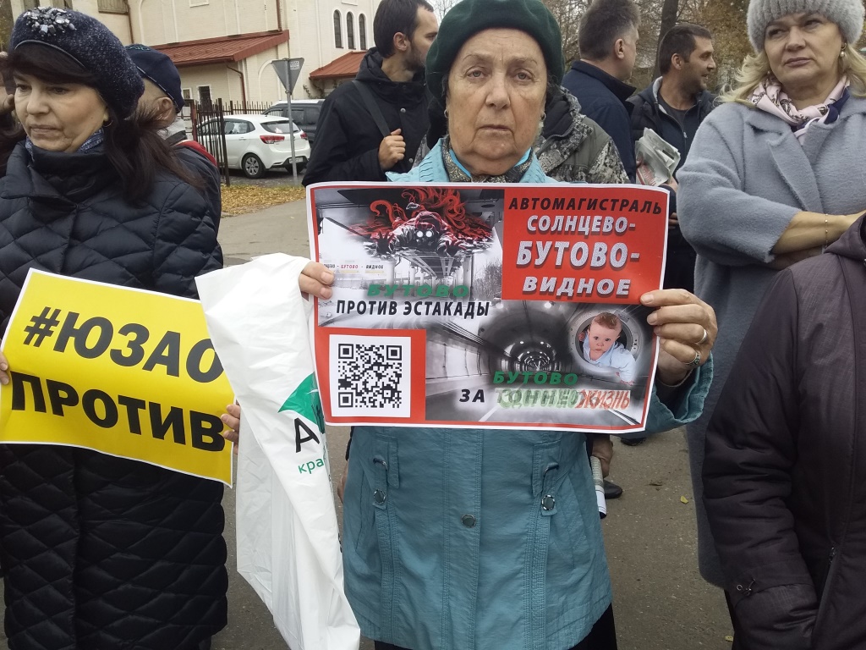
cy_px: 325
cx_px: 433
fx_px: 776
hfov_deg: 58.4
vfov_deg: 45.4
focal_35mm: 31
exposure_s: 1/311
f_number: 2.2
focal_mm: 3.3
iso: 200
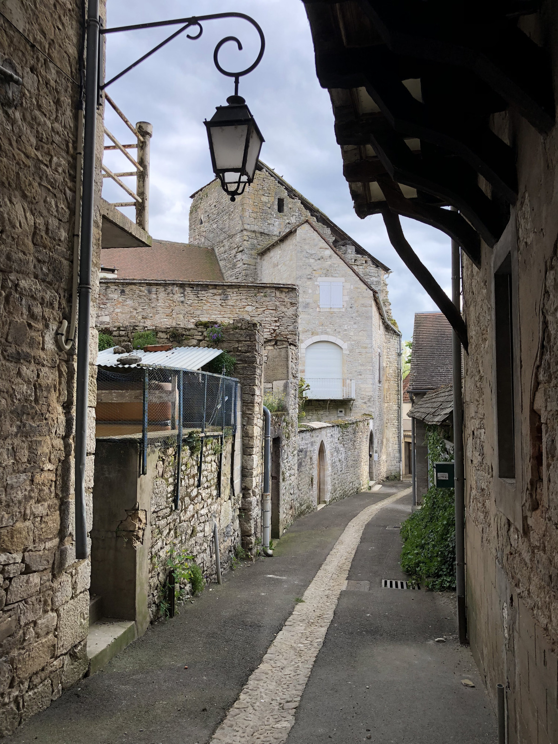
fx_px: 602
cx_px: 279
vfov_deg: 63.4
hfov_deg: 49.7
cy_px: 372
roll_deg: -0.4
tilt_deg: +4.7
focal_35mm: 28
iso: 20
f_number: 1.8
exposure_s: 1/250
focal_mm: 4
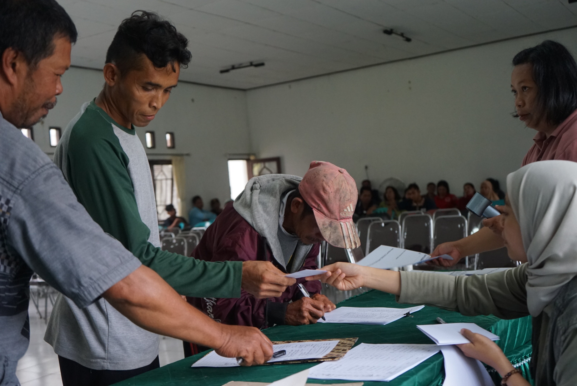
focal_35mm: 42
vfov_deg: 31.9
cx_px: 288
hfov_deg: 46.4
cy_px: 193
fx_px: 674
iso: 1600
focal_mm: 42
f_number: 4.5
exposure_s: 1/160
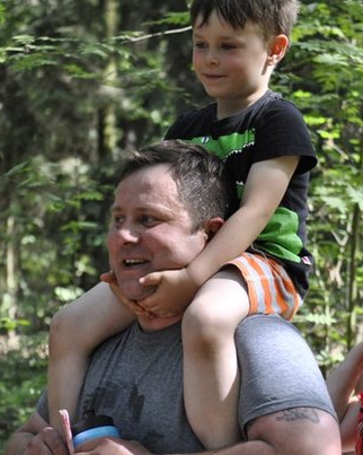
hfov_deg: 10.9
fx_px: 1895
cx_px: 245
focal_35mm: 141
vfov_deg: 13.7
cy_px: 228
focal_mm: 62
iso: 800
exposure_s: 1/500
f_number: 4.2
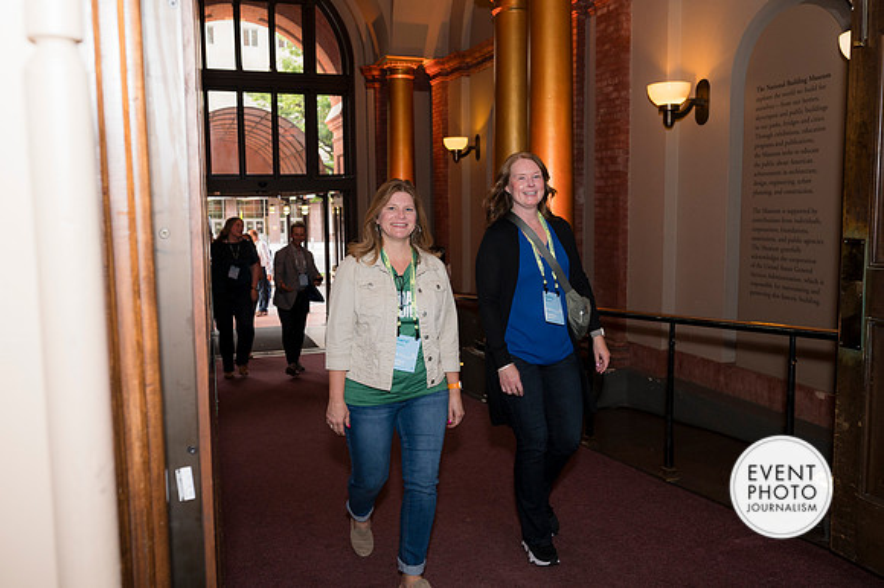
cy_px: 281
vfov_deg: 45.5
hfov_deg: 64.5
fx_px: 701
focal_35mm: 29
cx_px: 444
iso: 800
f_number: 5
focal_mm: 25.5
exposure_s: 1/100
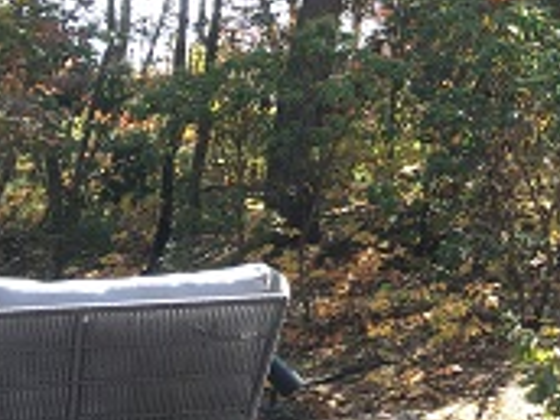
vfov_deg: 15.6
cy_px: -99
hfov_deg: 19.0
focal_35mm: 91
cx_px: 830
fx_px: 1472
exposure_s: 1/120
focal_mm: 4.15
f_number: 2.2
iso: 25
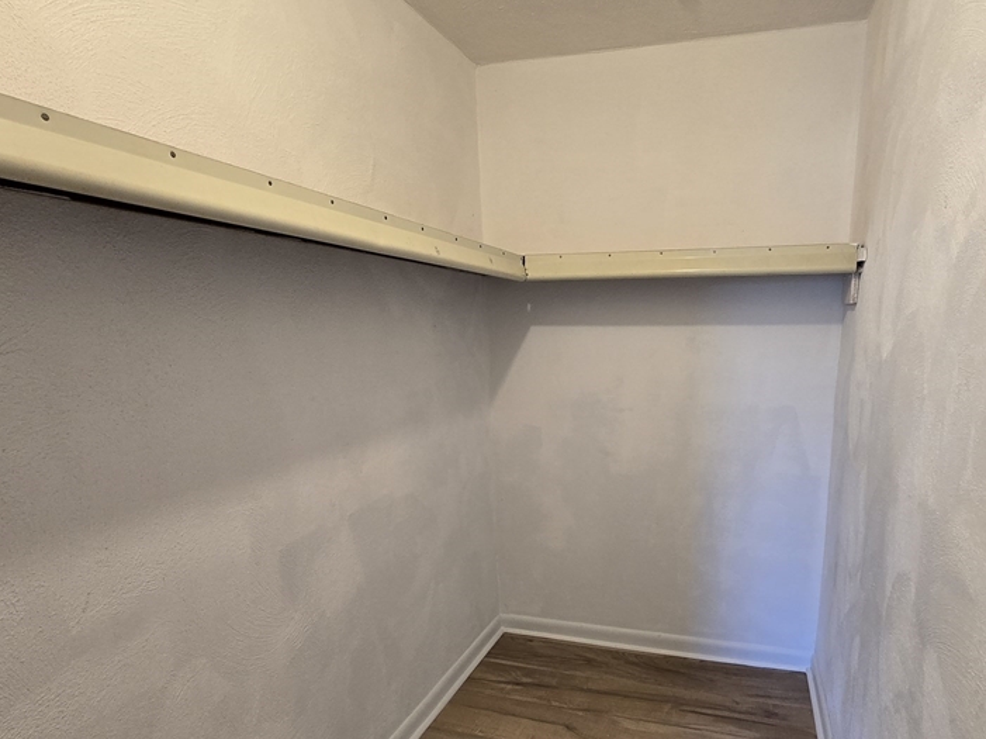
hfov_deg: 83.3
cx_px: 608
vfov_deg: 67.9
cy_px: 446
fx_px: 541
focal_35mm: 19
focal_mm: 2.2
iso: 160
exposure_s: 1/60
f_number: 2.2
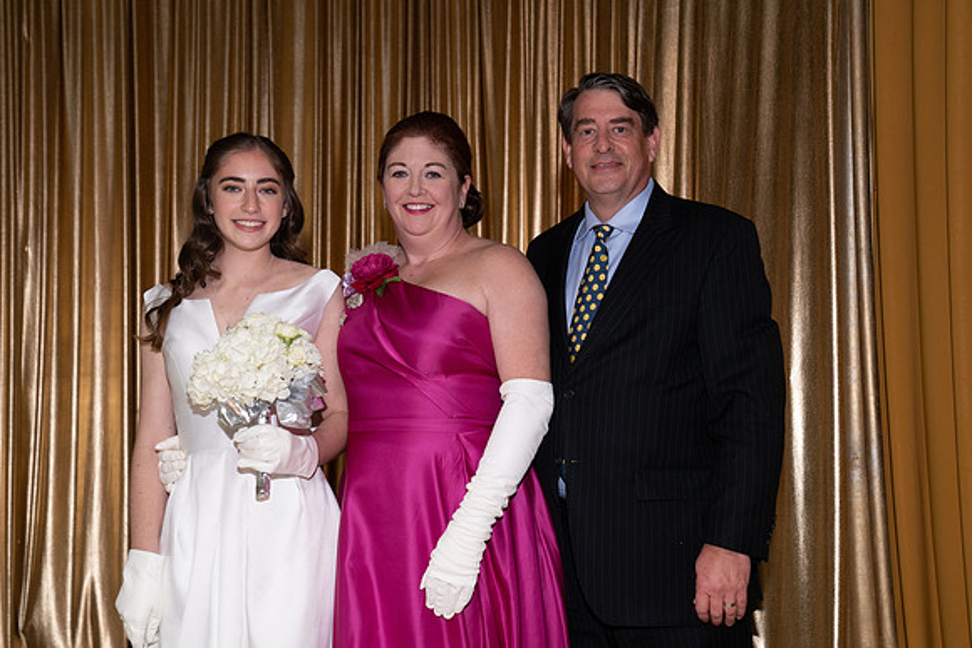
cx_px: 486
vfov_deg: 24.2
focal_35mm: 56
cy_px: 324
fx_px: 1512
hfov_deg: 35.6
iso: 800
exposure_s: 1/160
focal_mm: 56
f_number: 5.6
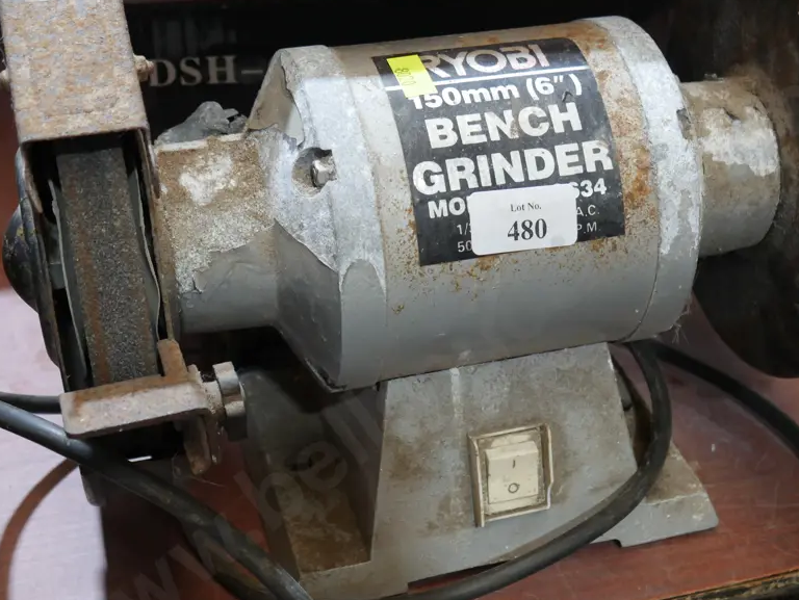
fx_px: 1293
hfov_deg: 34.2
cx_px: 487
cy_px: 341
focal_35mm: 56
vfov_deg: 26.1
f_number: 4.6
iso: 1000
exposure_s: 1/60
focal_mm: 21
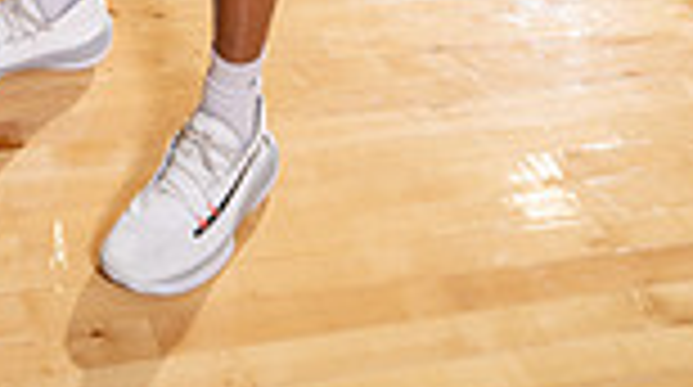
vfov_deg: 11.1
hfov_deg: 23.5
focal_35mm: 89
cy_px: -585
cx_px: 104
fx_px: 1633
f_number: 5.6
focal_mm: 29
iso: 400
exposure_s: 1/250
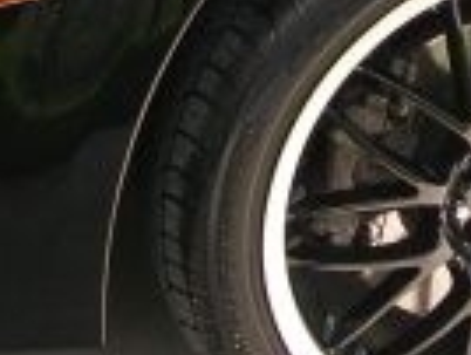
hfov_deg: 13.1
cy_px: -98
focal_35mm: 149
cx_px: 425
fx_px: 2031
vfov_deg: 9.8
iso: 50
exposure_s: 1/319
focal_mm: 5.8
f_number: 2.8
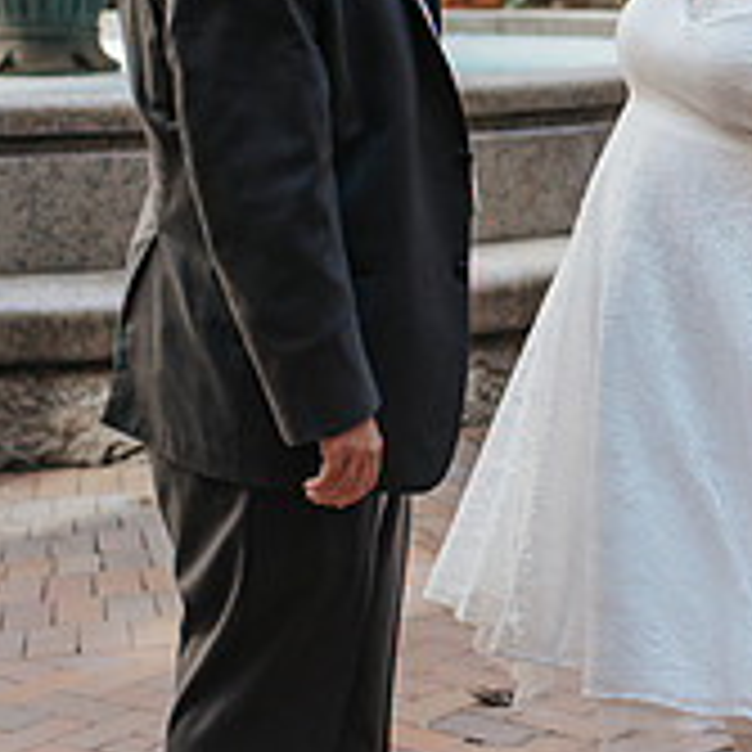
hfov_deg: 15.2
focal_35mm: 112
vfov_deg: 15.5
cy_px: 160
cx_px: 795
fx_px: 2753
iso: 500
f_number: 2.5
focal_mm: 35
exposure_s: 1/1000
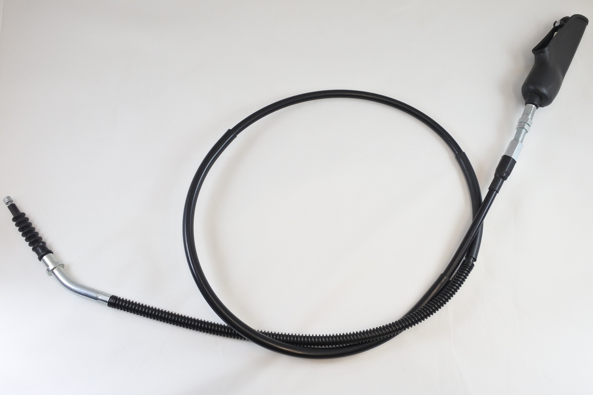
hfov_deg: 55.8
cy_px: 198
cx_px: 296
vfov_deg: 38.9
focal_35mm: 34
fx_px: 560
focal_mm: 12.8
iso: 400
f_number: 4
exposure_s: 1/160
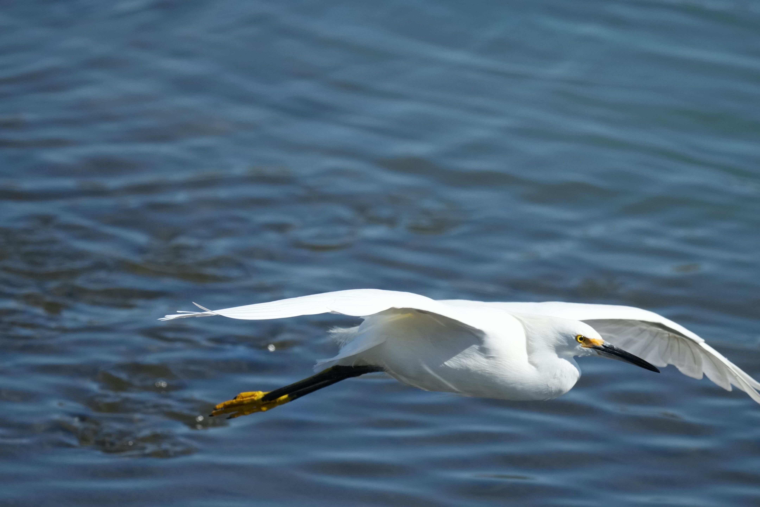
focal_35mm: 840
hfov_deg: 2.5
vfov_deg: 1.6
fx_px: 17732
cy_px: 254
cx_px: 380
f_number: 6.3
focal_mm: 560
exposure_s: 1/3200
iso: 800
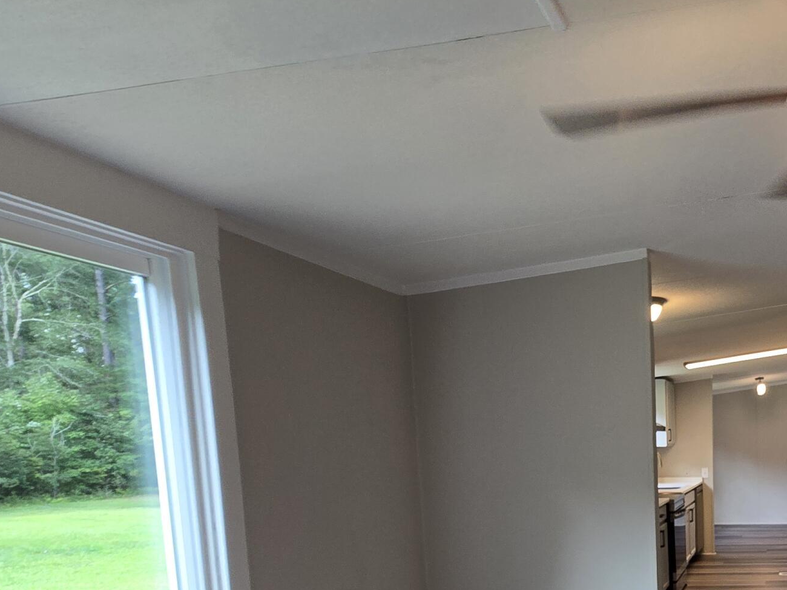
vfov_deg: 42.6
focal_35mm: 30
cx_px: 804
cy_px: 538
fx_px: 682
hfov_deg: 48.3
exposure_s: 1/60
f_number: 2.2
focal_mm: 2.2
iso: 50
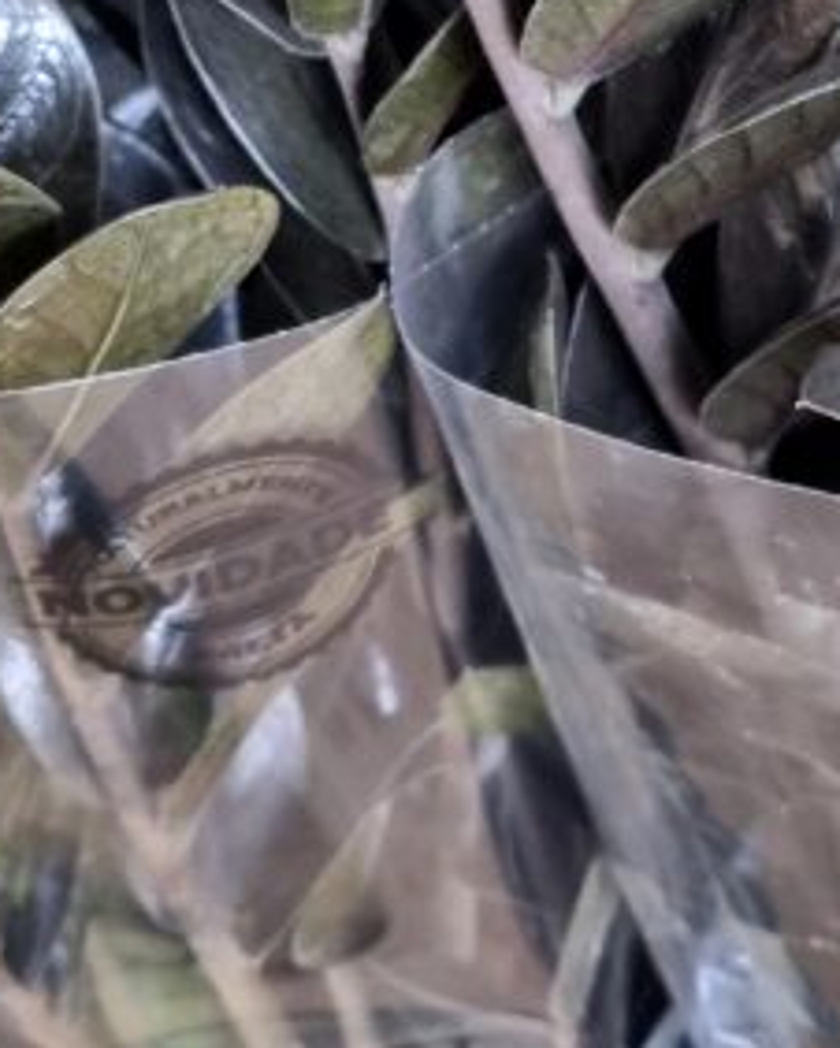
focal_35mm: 92
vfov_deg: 19.8
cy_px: -138
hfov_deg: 15.9
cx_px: 1078
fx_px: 2856
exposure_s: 1/24
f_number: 1.8
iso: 800
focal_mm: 5.4
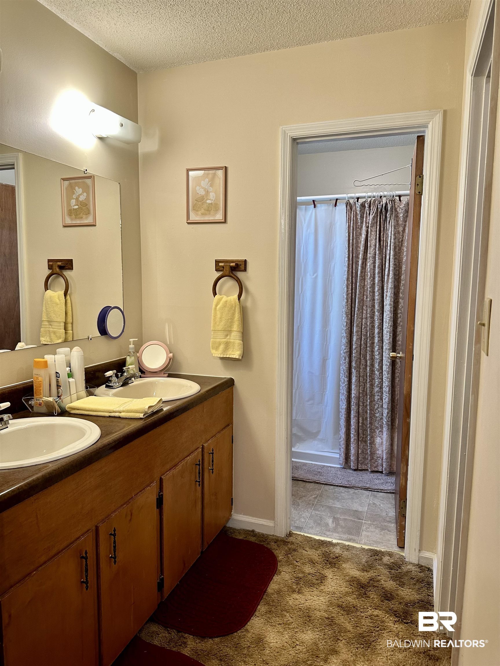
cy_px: 333
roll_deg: -1.4
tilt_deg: -7.1
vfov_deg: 71.6
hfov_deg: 56.8
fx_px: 462
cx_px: 250
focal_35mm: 24
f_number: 1.78
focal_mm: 6.86
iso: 160
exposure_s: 1/60
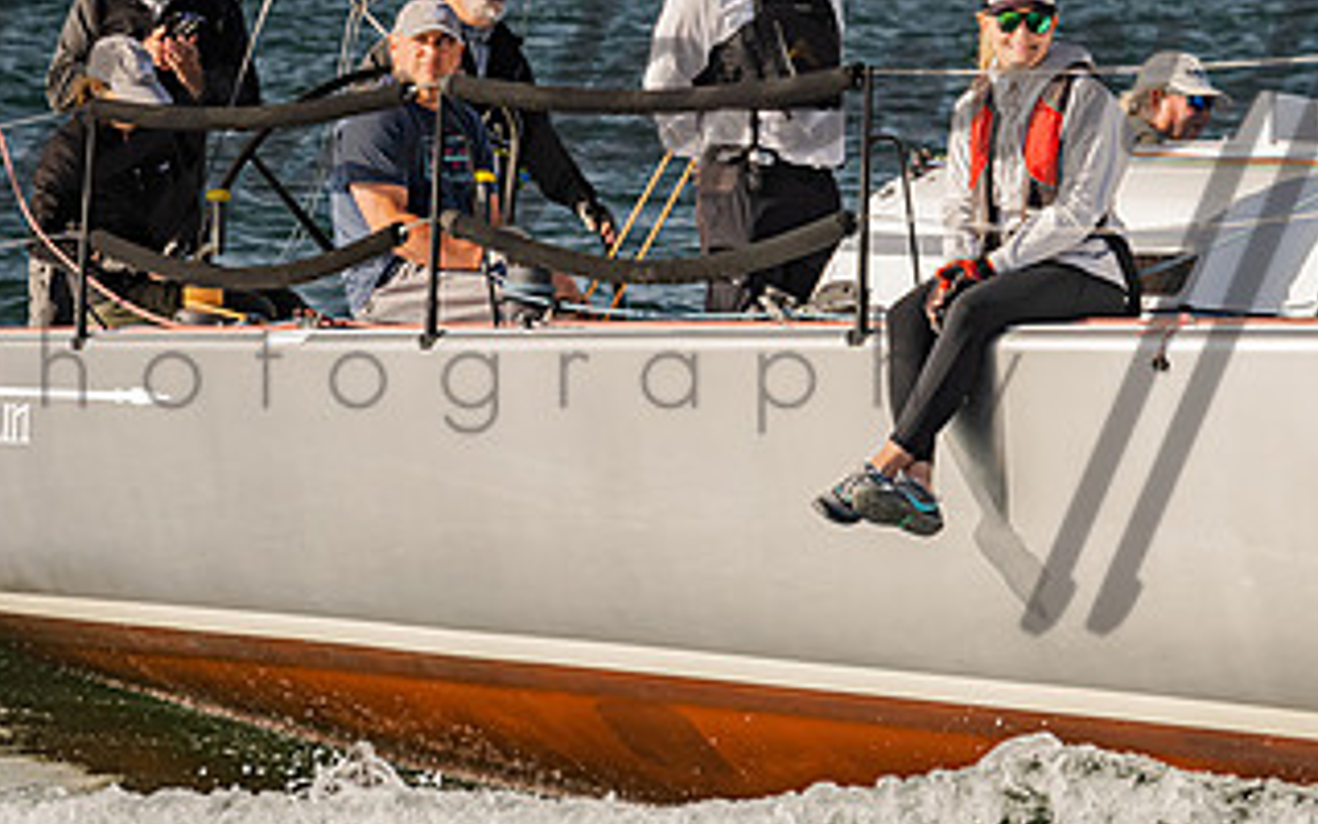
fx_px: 9591
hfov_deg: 7.9
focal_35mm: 267
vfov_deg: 4.9
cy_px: -10
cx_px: 734
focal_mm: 130
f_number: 6.3
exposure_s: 1/800
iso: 400
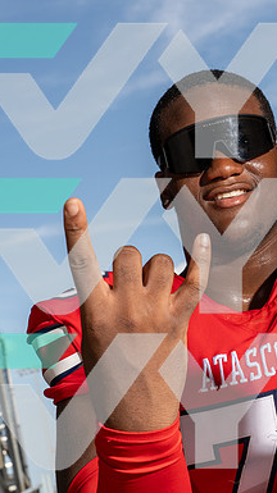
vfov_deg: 26.9
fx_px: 1034
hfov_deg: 15.0
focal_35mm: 79
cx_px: 274
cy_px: 246
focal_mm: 50
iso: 160
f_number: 10
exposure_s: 1/250
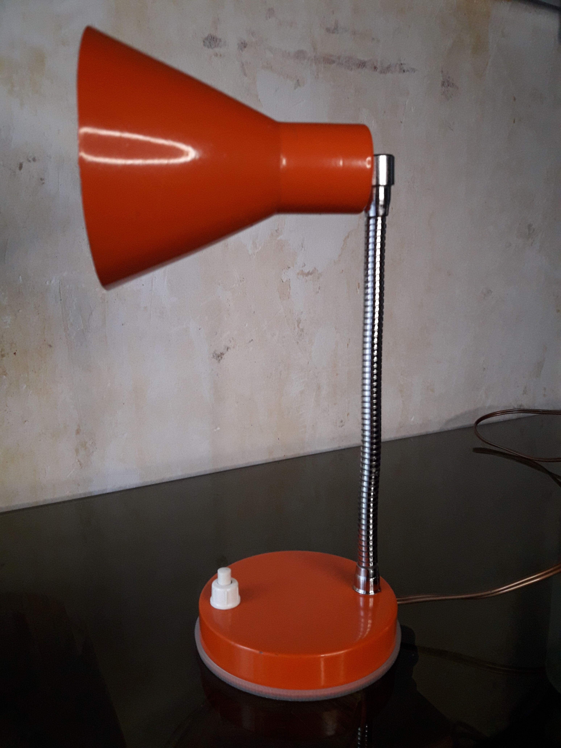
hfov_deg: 49.7
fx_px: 605
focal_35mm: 28
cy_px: 374
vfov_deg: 63.4
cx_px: 280
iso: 160
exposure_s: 1/33
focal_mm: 3.7
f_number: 1.9
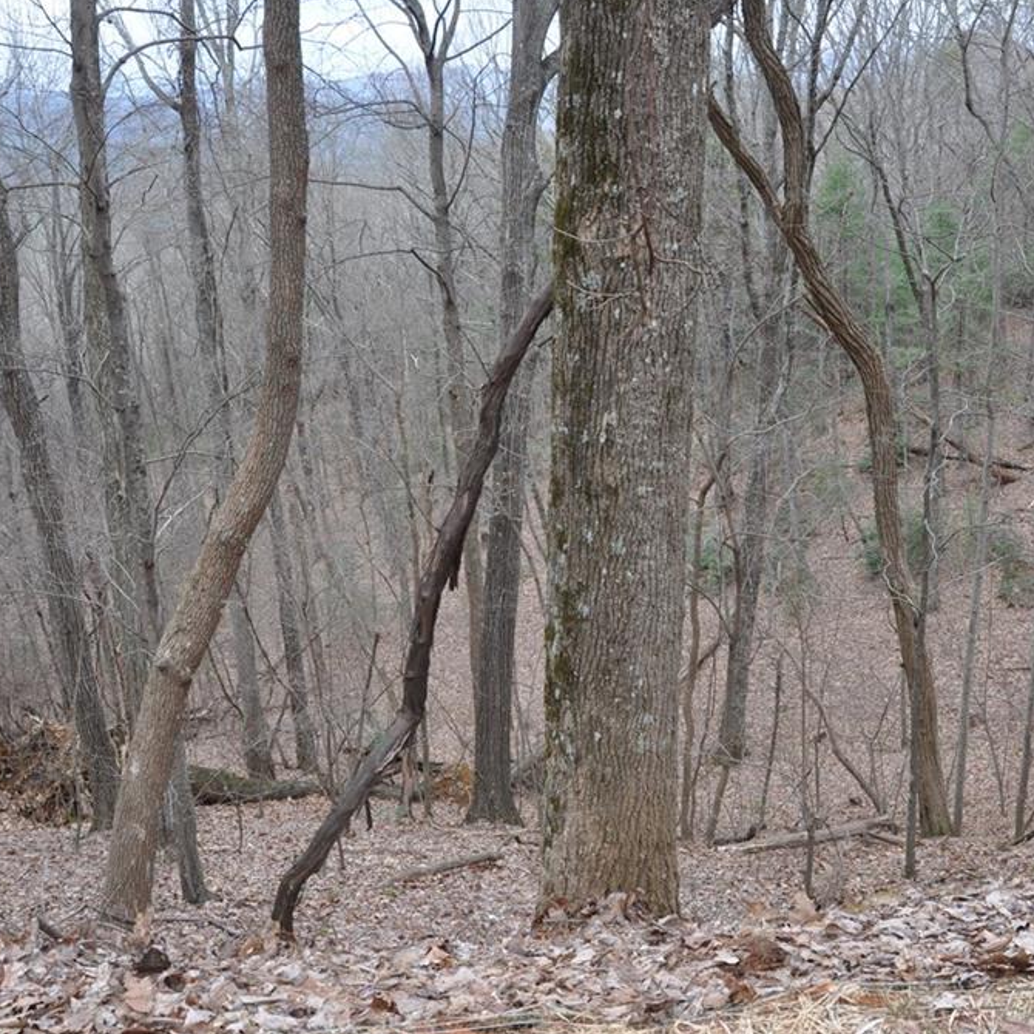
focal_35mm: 35
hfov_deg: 47.1
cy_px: 515
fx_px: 1183
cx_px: 593
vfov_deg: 47.2
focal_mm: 18
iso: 200
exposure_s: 1/80
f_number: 9
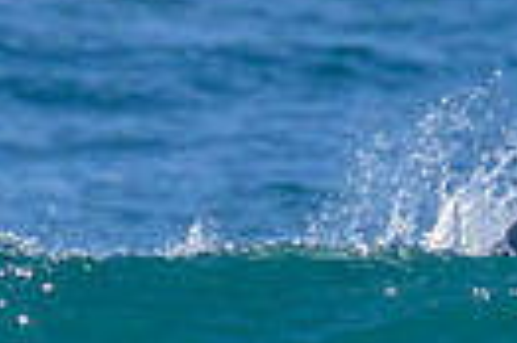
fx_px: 52467
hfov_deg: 0.6
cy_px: 388
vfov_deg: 0.4
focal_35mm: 3658
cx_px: 635
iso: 1100
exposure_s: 1/2000
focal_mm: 800
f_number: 11
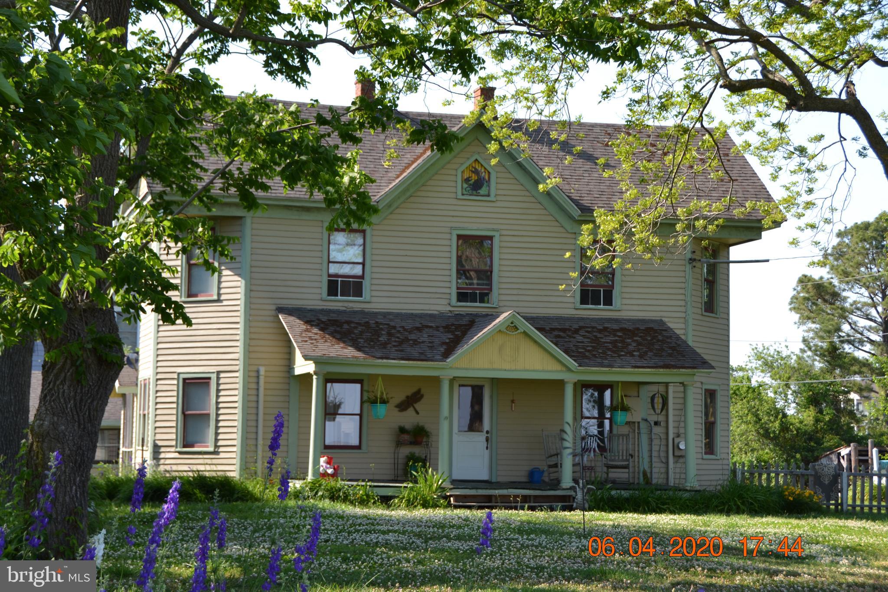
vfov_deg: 18.9
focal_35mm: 72
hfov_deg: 28.1
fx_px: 1776
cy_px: 296
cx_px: 444
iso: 100
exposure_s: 1/160
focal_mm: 48
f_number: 6.3
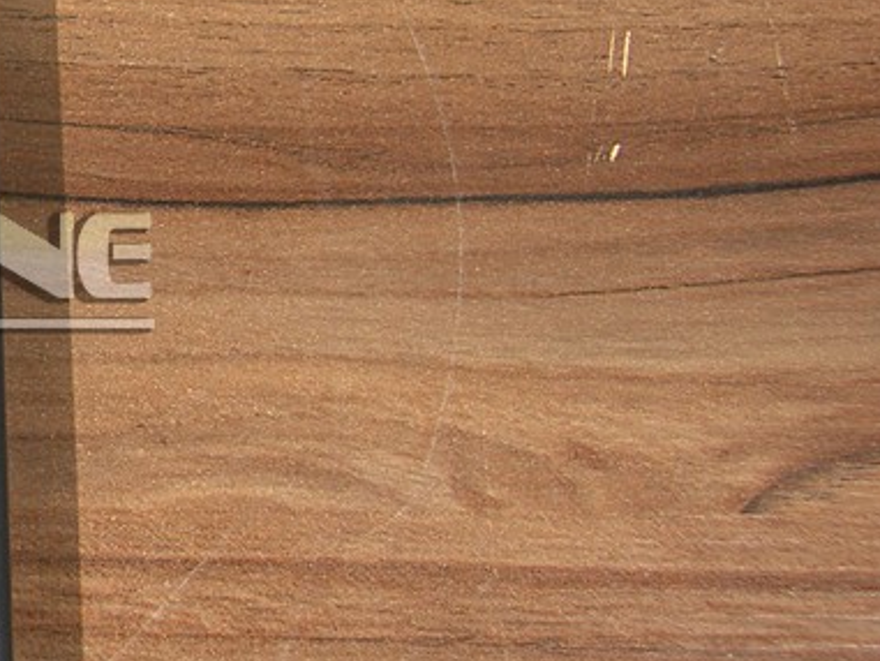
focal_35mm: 105
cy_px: 247
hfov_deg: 17.6
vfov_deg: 14.1
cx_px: -245
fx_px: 2670
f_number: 2.5
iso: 50
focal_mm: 10.3
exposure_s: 1/40
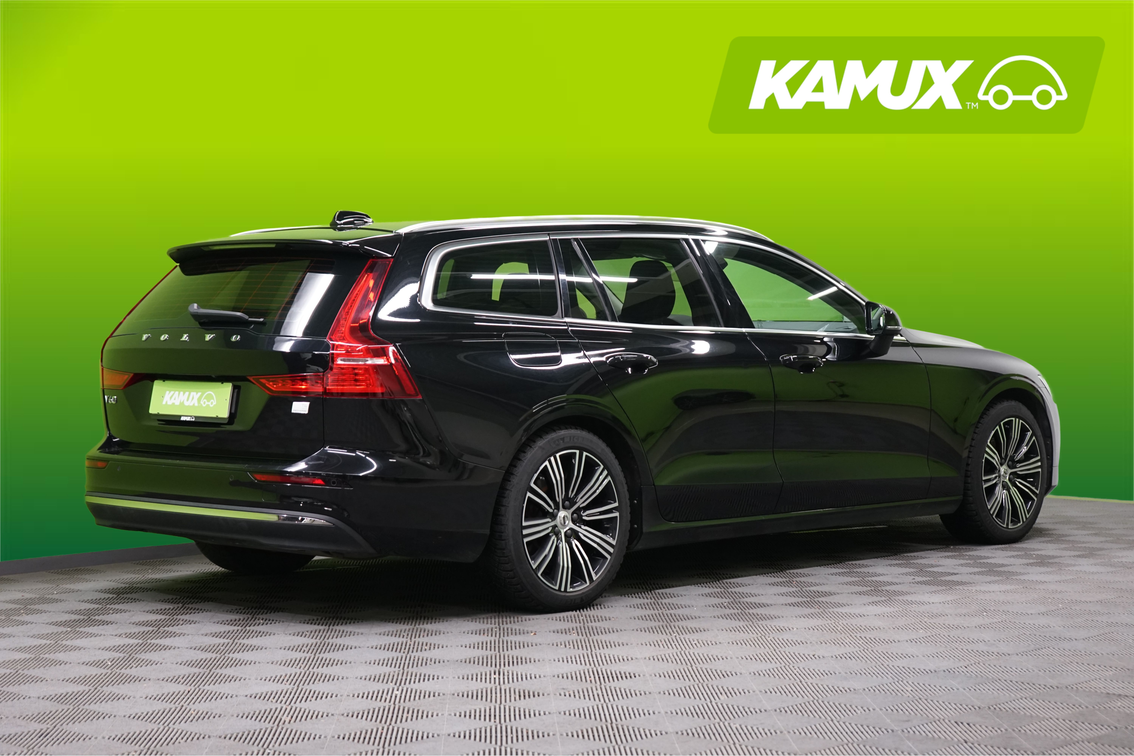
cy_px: 378
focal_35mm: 67
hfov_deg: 30.1
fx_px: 2110
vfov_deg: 20.3
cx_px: 567
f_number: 5.6
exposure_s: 1/50
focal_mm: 67
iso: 800
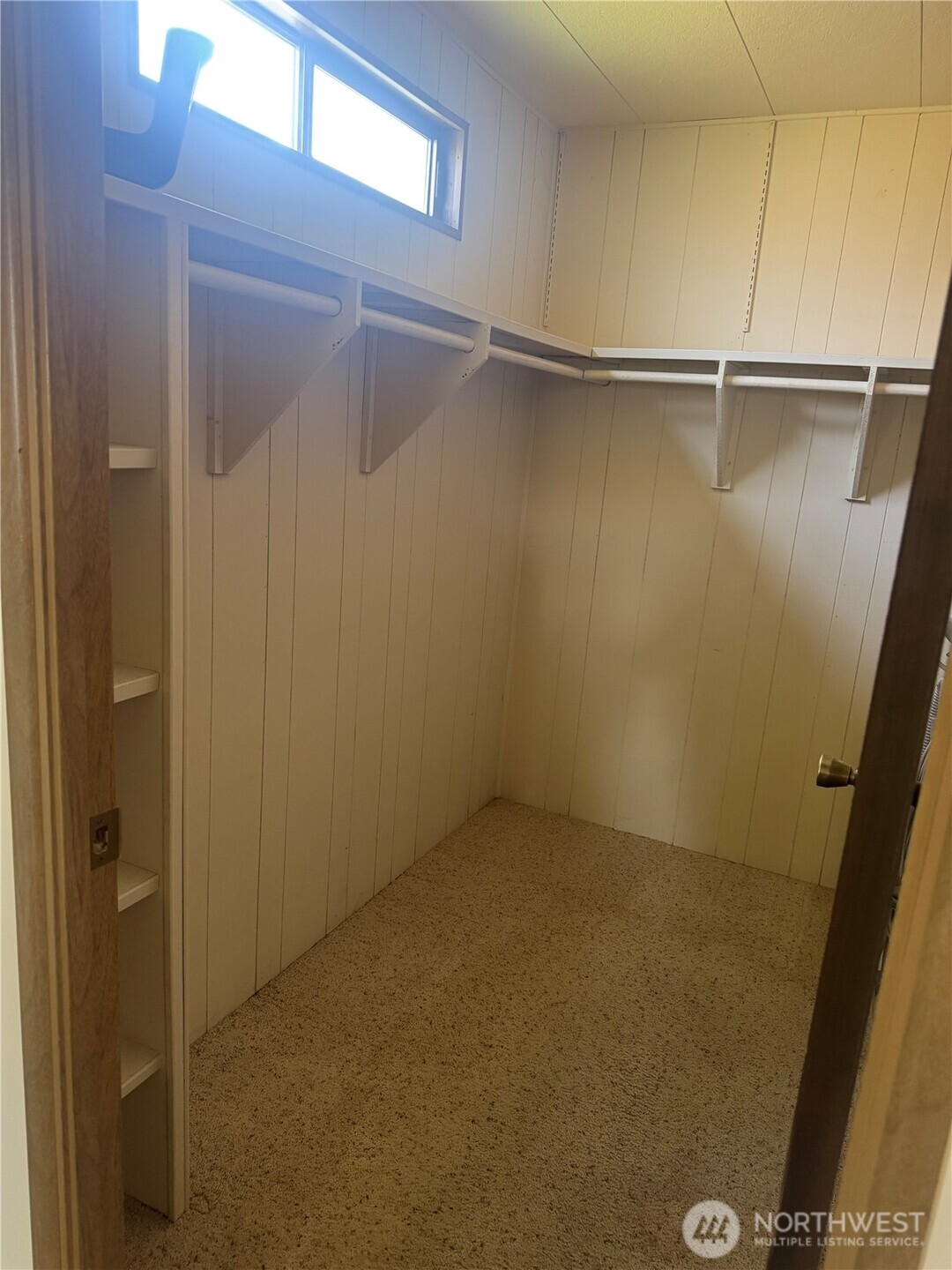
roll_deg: -3.2
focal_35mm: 24
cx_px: 476
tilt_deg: -12.9
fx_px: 880
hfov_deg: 56.8
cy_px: 635
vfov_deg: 71.6
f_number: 1.78
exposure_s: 1/60
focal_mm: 6.76
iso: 400
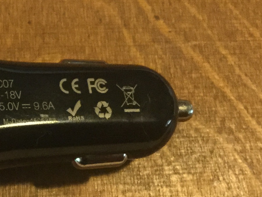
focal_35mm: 112
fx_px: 848
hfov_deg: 16.7
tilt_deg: -67.9
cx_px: -65
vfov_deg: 13.2
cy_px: 118
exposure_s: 1/33
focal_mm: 3.3
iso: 250
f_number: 2.4
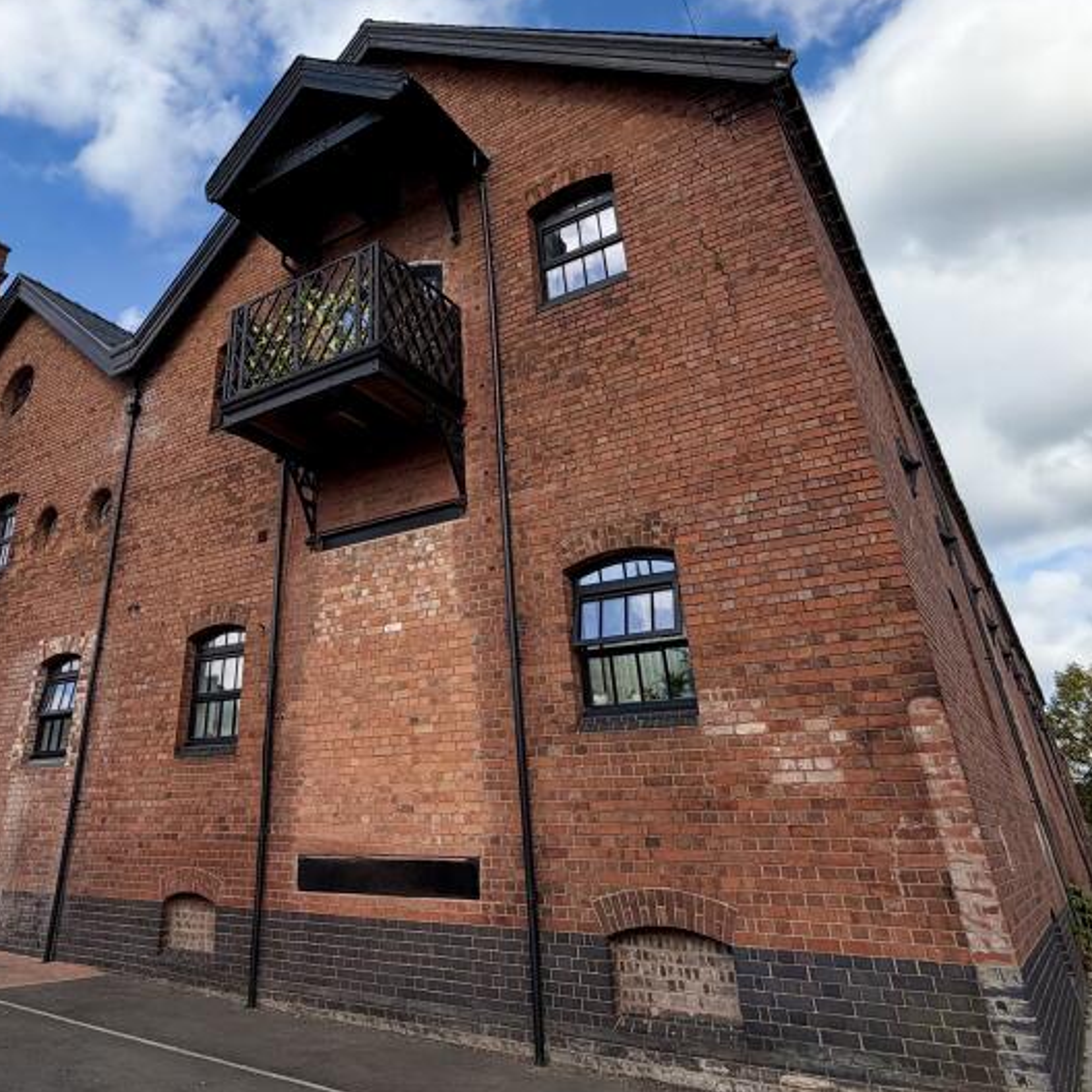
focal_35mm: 24
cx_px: 372
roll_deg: -0.9
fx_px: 857
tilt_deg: +27.4
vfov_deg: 64.0
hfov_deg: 63.5
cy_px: 403
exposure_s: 1/770
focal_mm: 2.22
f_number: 2.2
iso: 25
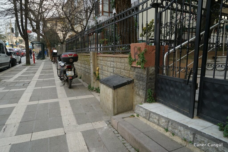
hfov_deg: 73.7
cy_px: 76
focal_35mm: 24
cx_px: 114
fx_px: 152
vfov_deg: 53.1
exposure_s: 1/60
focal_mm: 24
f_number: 8
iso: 320
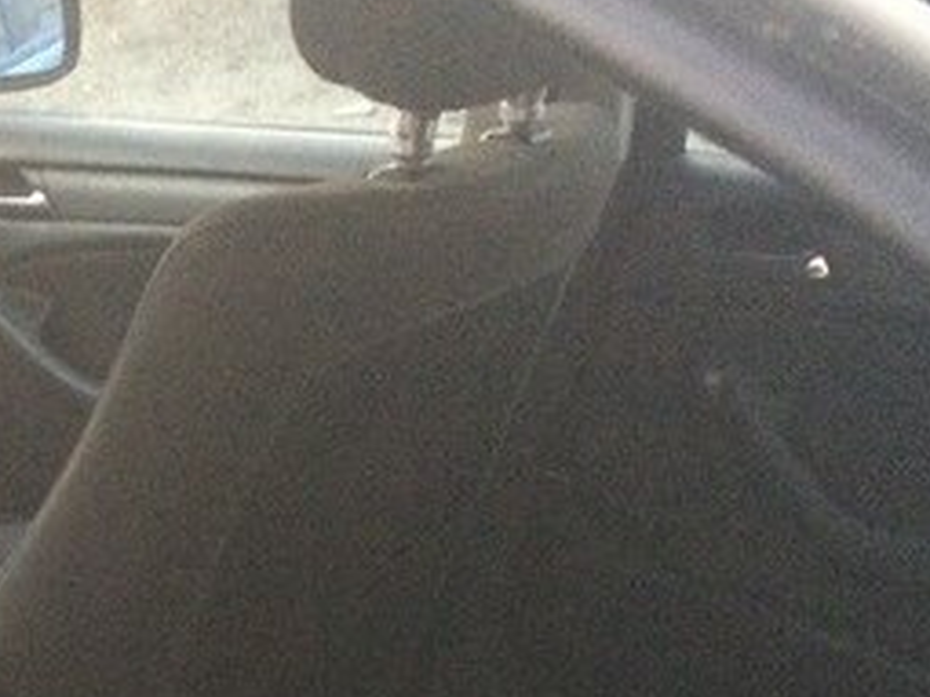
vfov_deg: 18.5
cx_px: 47
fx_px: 2014
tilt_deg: -28.0
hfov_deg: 25.0
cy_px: 859
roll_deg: +1.5
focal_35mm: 75
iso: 400
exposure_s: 1/17
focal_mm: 4.15
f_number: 2.2
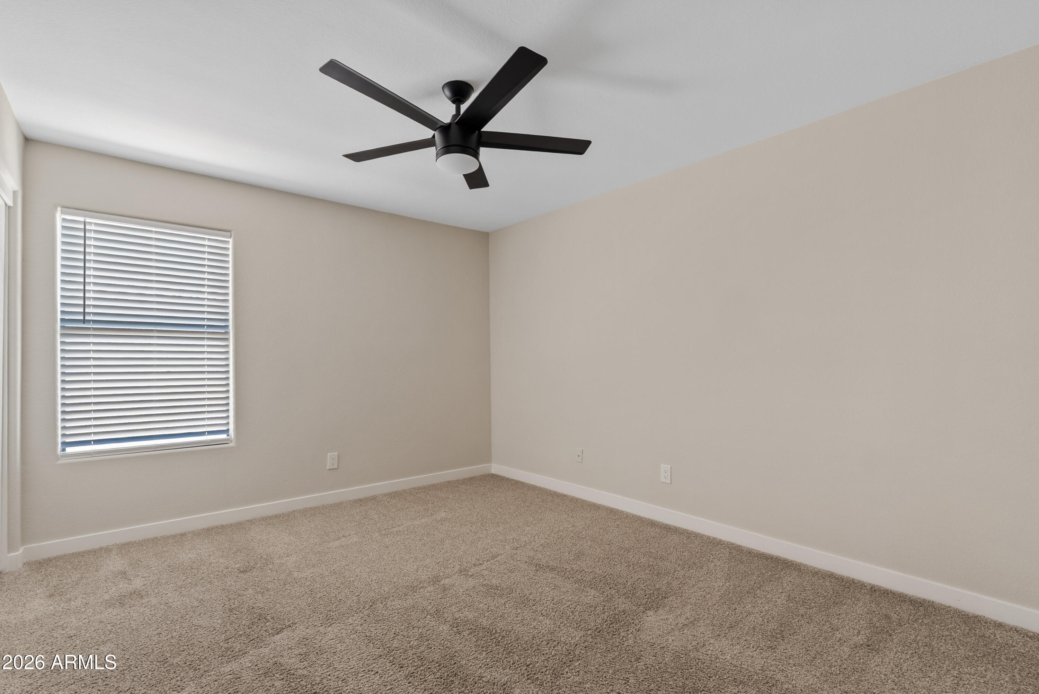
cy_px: 347
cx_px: 520
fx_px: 462
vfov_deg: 73.8
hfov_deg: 96.7
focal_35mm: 16
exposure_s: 1/1.25
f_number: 8
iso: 100
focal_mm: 16
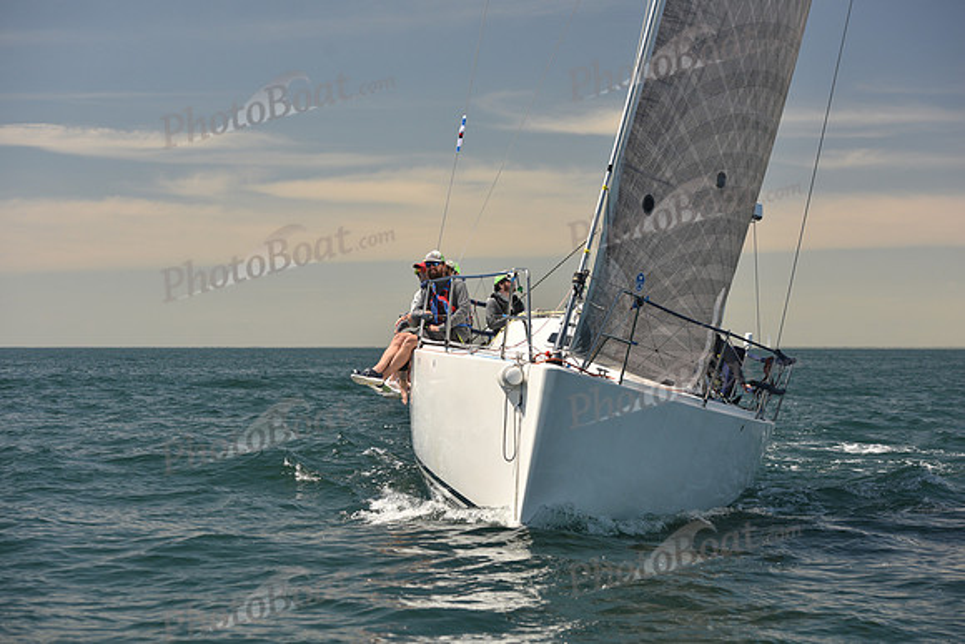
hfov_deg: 23.9
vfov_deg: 16.1
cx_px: 482
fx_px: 2279
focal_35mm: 85
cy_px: 322
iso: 250
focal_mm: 85
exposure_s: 1/800
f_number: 5
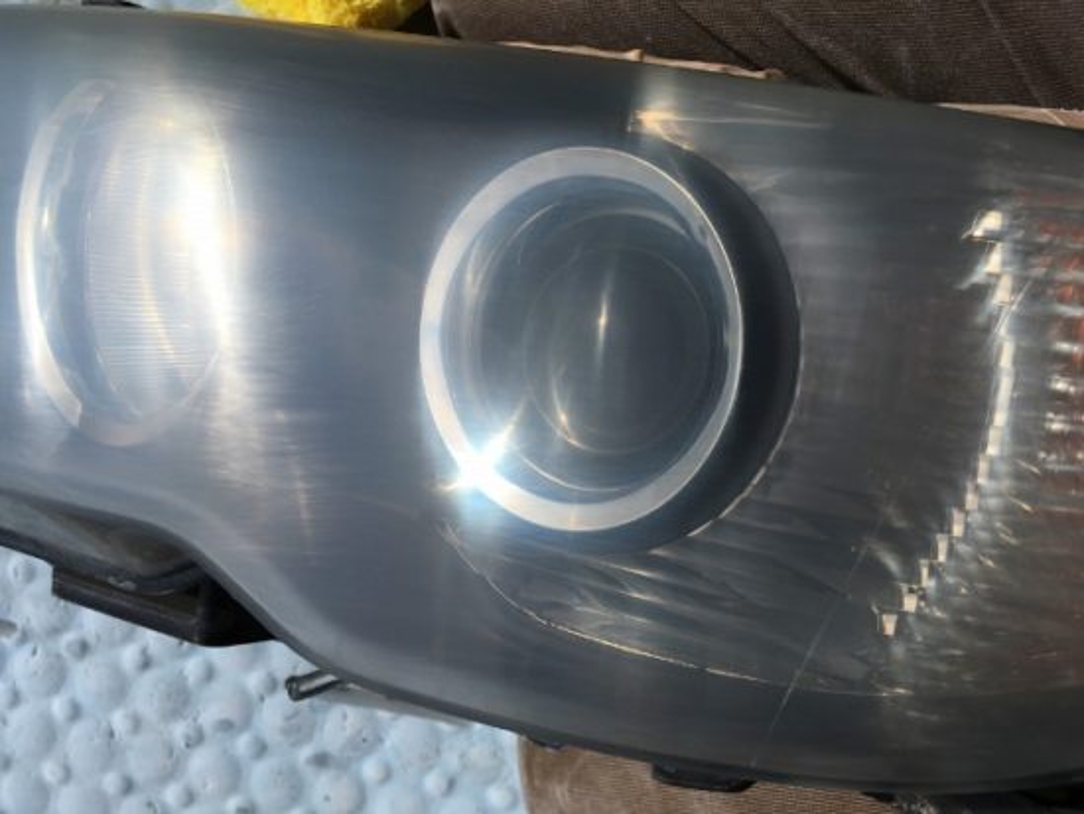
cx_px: 542
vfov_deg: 48.3
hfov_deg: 61.6
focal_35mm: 29
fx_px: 909
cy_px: 407
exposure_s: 1/1748
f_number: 2.2
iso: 25
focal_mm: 4.15
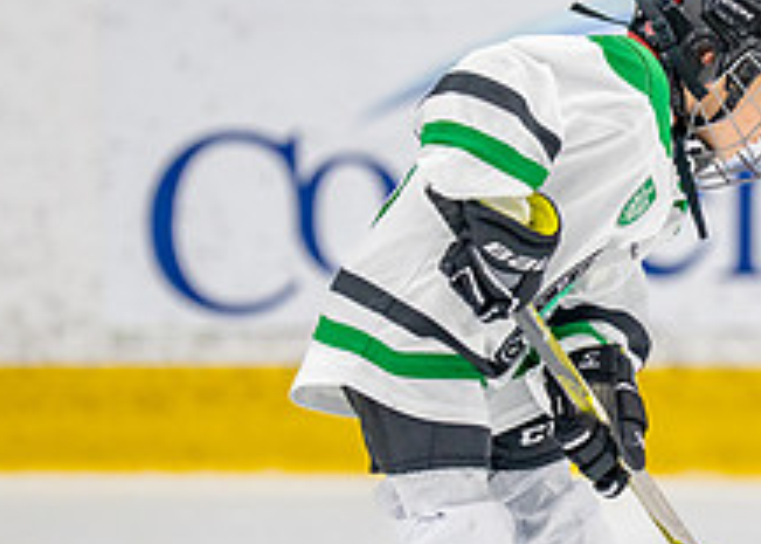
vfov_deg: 2.2
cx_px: 650
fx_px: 14027
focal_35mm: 649
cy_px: 371
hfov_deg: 3.1
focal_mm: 185
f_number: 2.8
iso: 1000
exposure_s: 1/1250
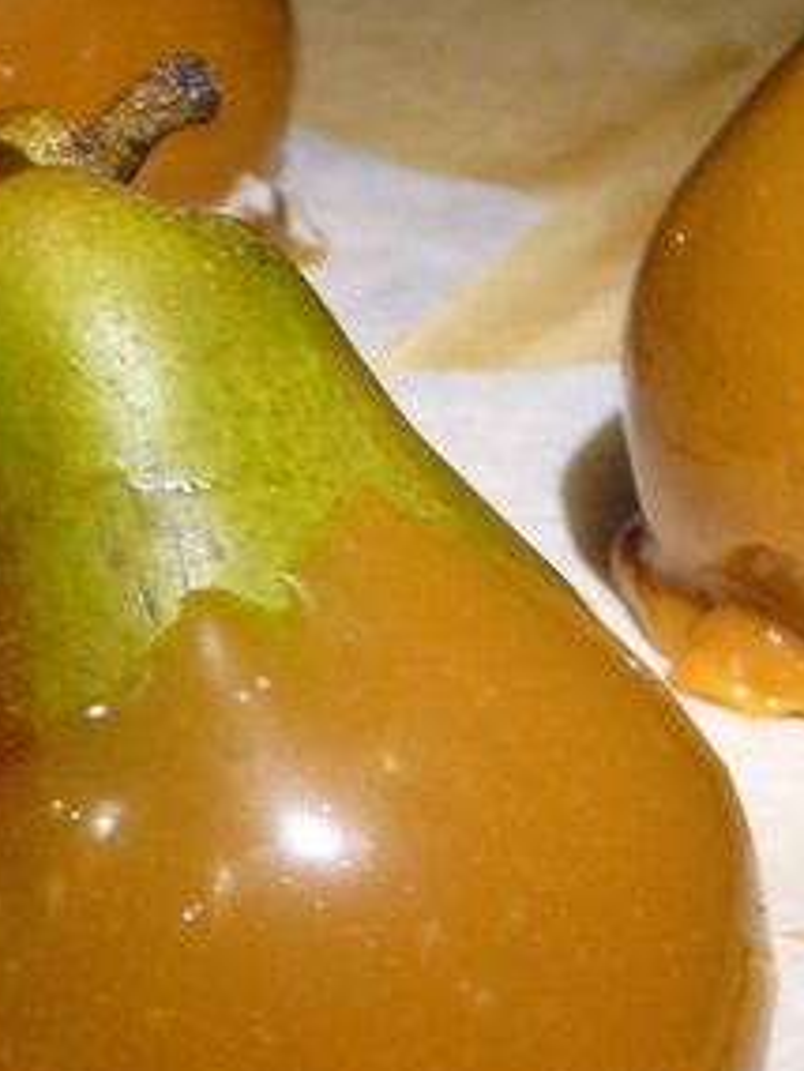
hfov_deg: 8.9
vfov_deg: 11.9
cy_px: 526
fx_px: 5137
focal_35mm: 166
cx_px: 120
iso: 200
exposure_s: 1/13
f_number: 4.1
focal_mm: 12.2
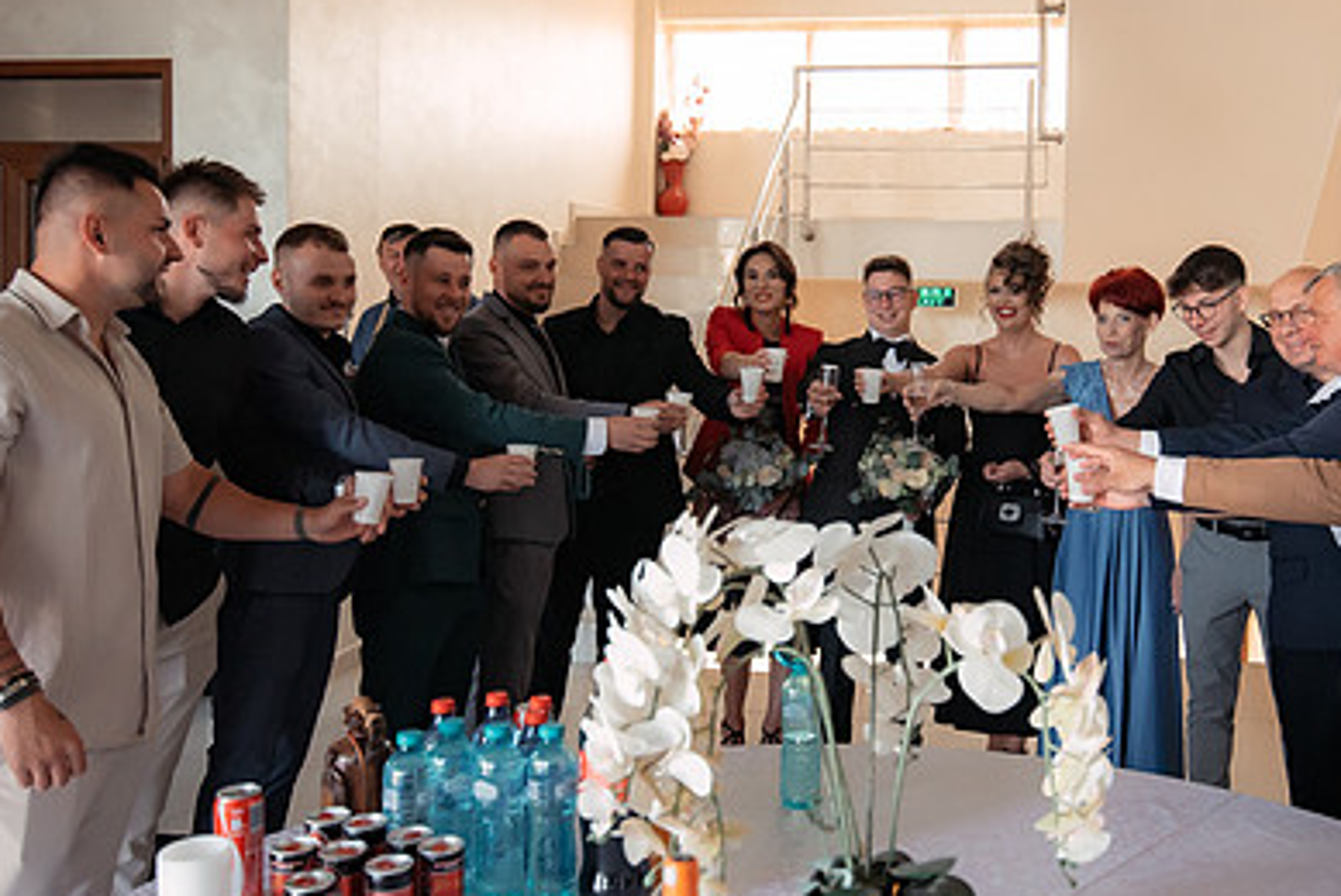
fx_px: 1417
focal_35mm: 38
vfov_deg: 35.0
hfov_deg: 50.2
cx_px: 831
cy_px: 350
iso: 1600
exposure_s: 1/250
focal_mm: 22
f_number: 2.8
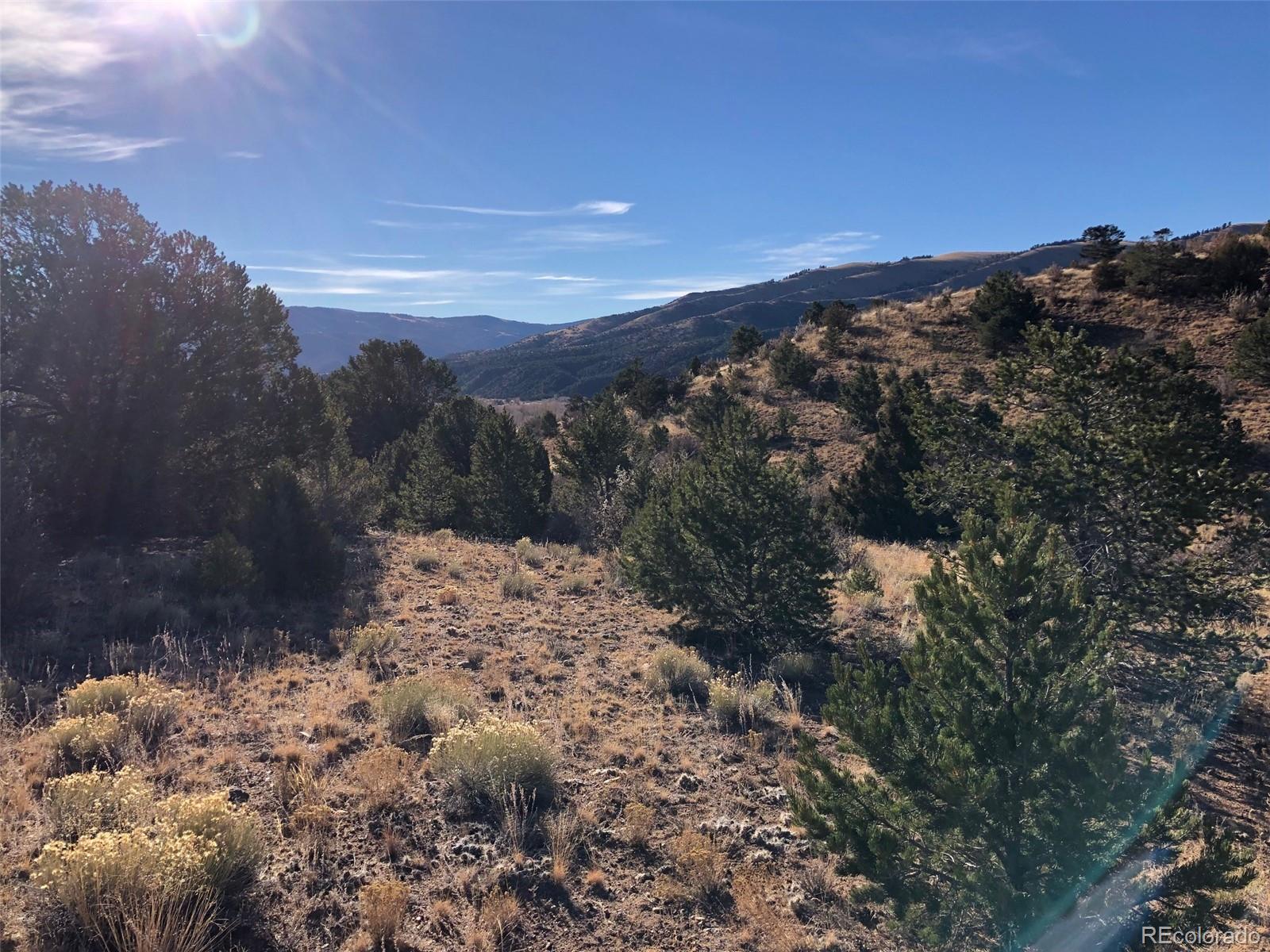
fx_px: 1027
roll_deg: +1.3
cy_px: 476
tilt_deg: -4.6
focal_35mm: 28
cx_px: 635
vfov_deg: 49.7
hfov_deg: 63.4
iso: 20
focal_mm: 3.99
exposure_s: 1/2000
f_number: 1.8
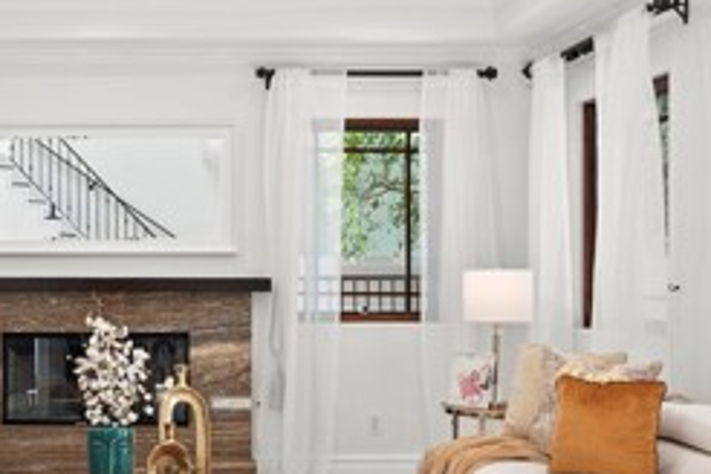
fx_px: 1027
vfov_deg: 26.0
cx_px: 133
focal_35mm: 52
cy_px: 267
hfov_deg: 36.8
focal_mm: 20
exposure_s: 1/3
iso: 250
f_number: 8
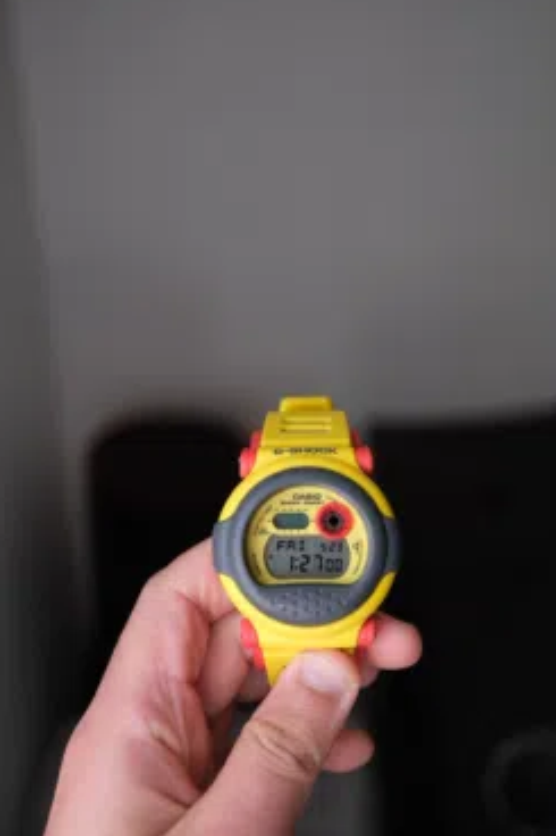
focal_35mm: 55
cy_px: 495
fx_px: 1275
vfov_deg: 36.1
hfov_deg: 24.6
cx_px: 309
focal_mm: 30
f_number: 2.8
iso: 200
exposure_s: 1/60
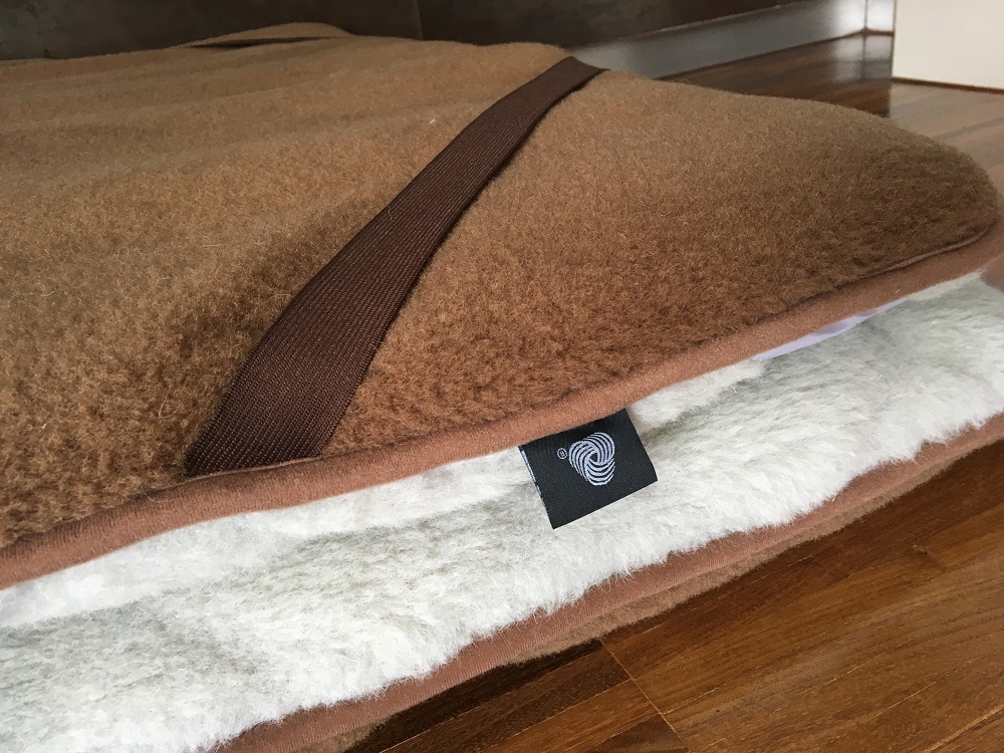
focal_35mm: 29
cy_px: 376
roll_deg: +6.3
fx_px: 841
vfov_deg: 48.2
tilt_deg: -28.7
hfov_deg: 61.7
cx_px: 502
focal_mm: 4.15
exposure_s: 1/33
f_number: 2.2
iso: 80
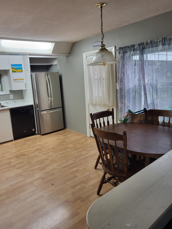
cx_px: 86
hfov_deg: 53.1
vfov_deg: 67.3
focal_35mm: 26
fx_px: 172
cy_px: 114
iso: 200
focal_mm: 5.4
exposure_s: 1/120
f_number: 1.8
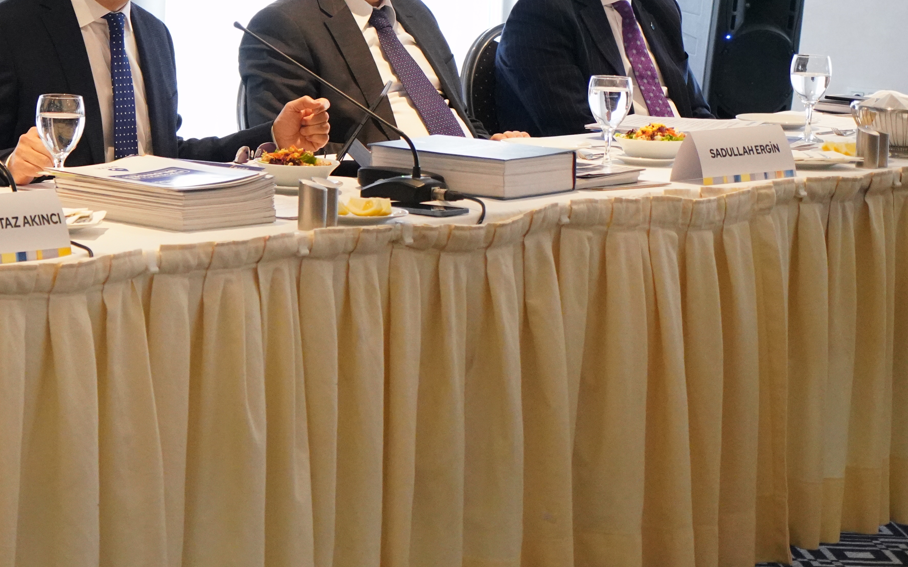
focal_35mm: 130
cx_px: -68
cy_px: 185
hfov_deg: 15.7
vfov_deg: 10.1
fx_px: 3217
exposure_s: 1/250
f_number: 4
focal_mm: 57
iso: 5000
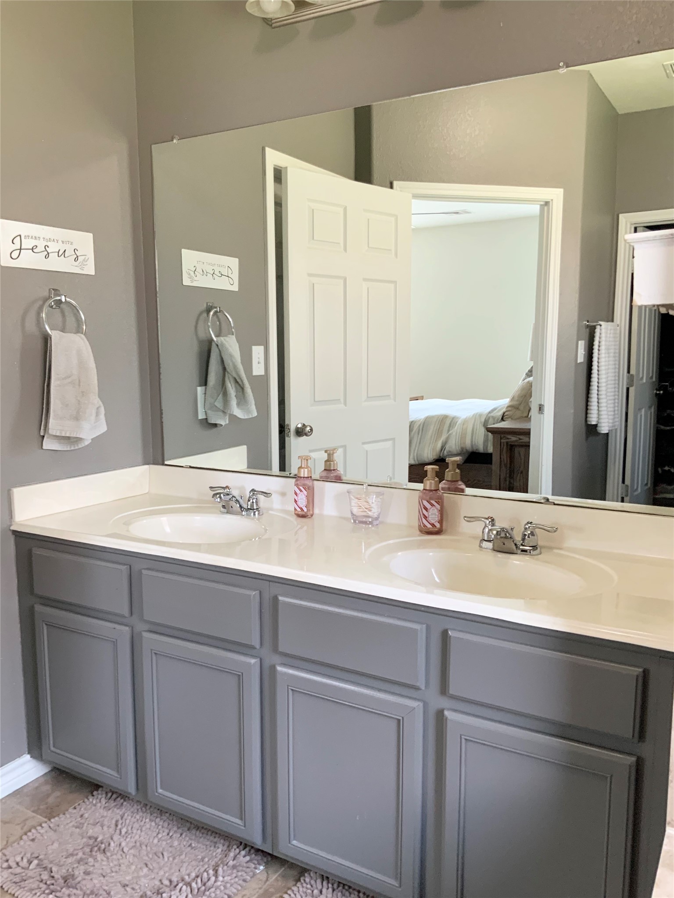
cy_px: 449
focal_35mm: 29
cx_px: 337
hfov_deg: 48.2
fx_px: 753
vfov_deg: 61.7
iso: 100
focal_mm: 3
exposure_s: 1/60
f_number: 1.8
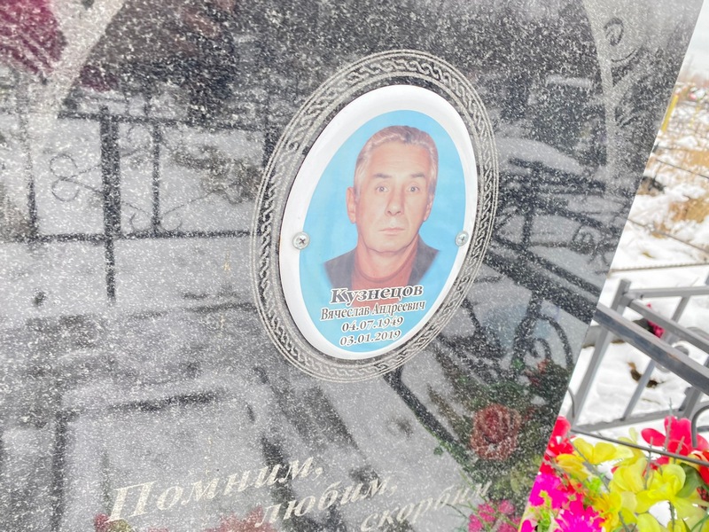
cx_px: 354
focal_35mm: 26
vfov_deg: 53.1
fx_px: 533
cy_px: 266
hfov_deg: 67.3
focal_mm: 4.25
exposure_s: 1/122
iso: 50
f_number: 1.8
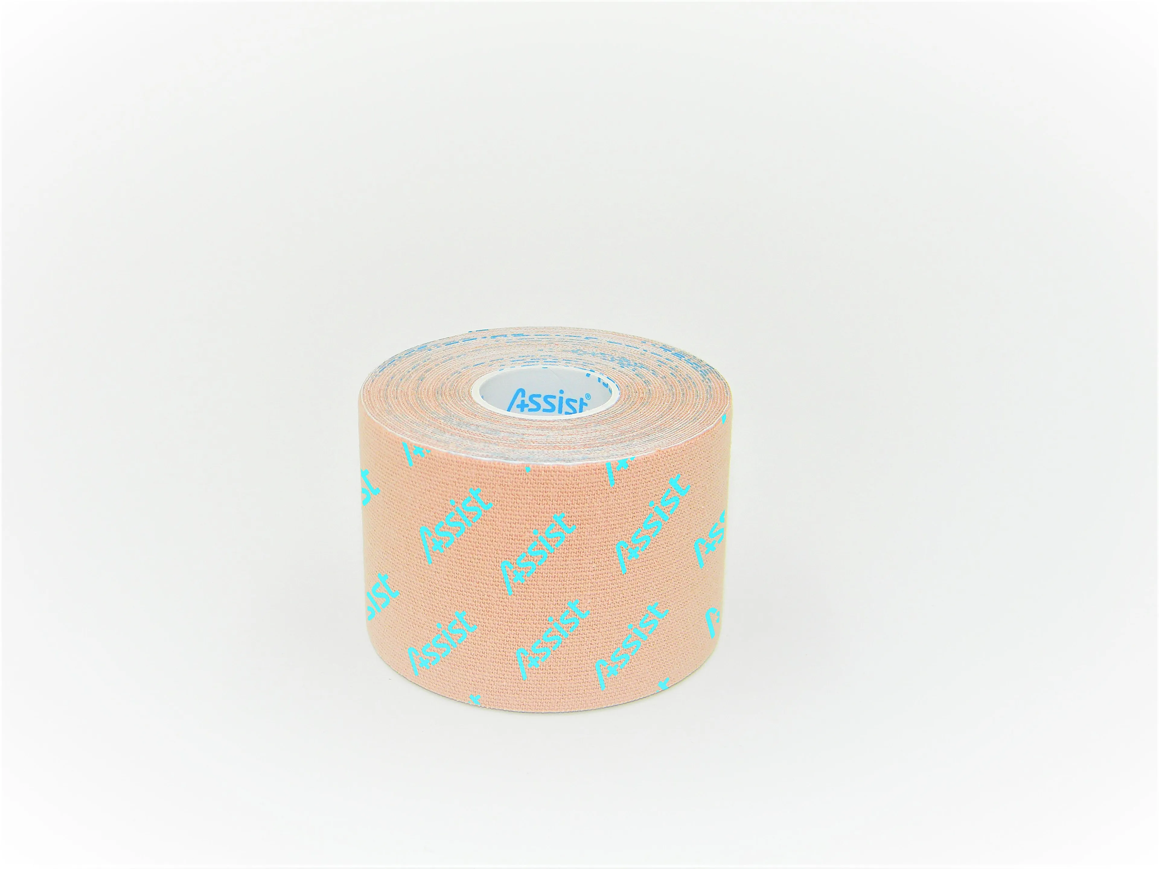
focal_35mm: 47
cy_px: 434
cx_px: 580
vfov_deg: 30.9
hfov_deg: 40.4
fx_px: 1574
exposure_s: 1/406
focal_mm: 8.6
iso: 80
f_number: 3.9
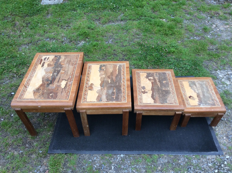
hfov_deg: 56.9
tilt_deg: -44.8
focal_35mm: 32
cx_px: 116
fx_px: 214
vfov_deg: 44.1
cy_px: 86
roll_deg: +1.1
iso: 40
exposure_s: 1/100
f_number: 2.4
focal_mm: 3.3
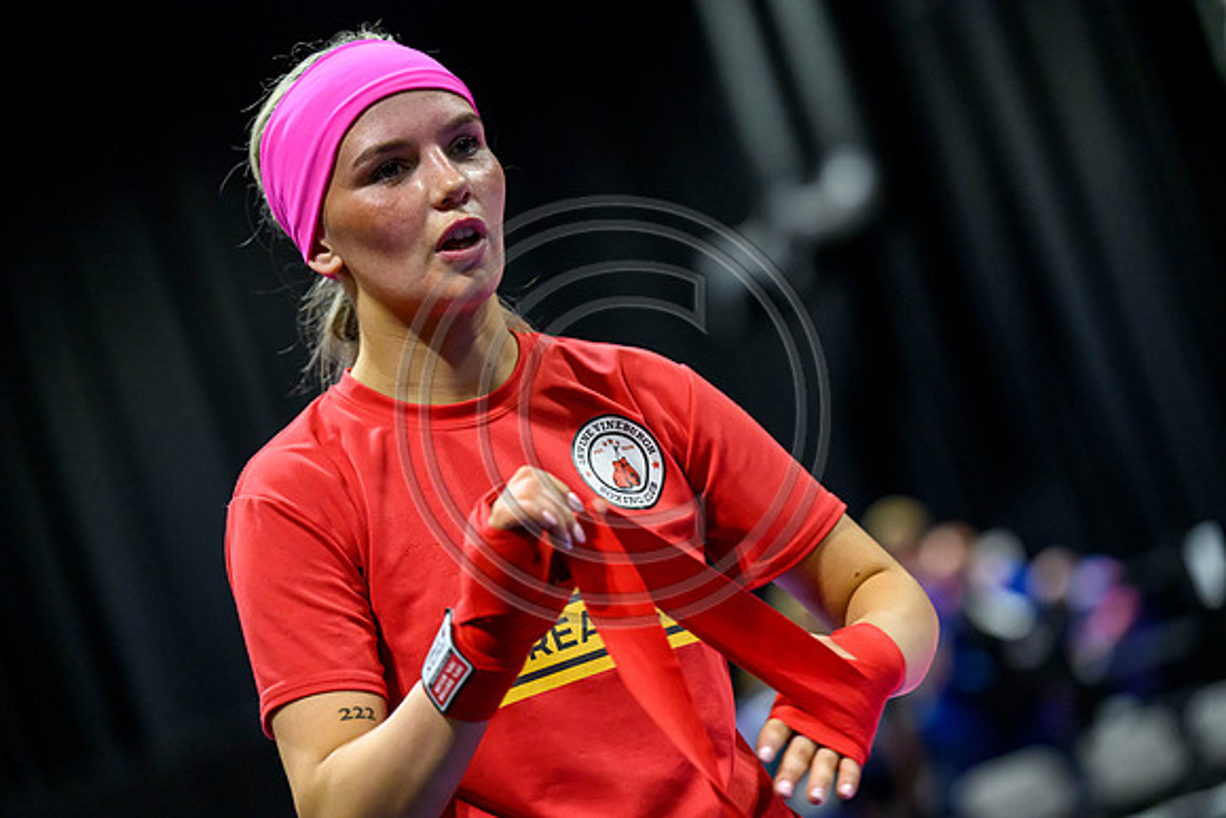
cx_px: 613
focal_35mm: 120
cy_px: 409
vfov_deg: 11.4
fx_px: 4087
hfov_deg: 17.1
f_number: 2.8
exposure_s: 1/640
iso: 10000
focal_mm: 120
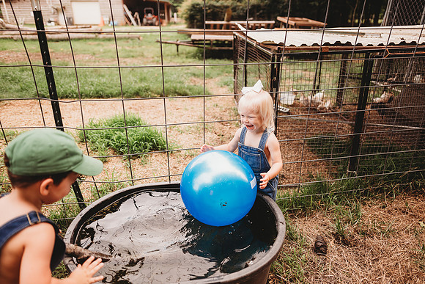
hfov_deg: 73.7
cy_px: 142
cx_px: 212
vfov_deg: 53.2
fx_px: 283
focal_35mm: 24
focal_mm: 24
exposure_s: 1/500
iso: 100
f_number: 2.2
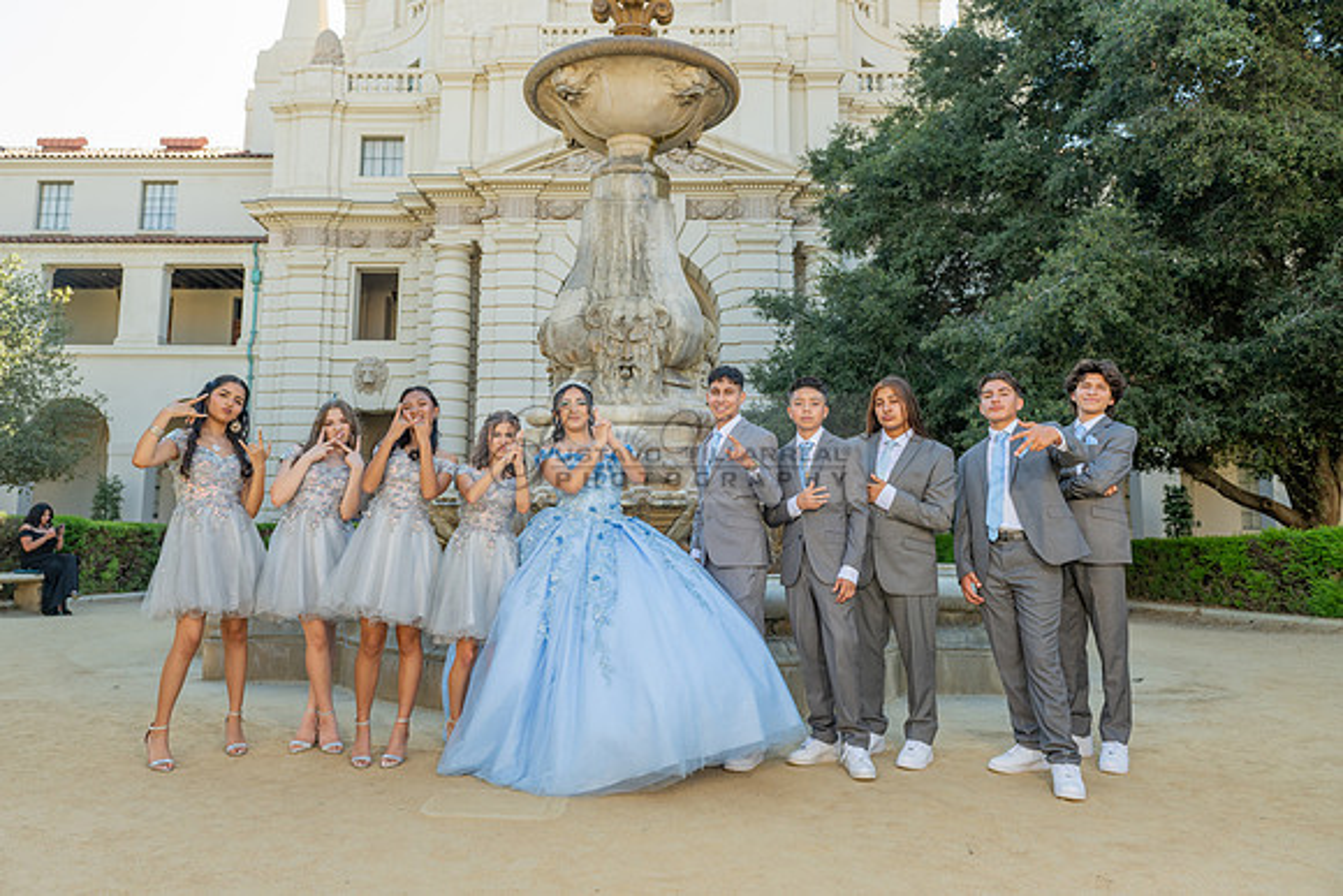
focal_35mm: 26
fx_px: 978
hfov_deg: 68.8
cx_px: 610
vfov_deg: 49.2
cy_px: 407
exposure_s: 1/200
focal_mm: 24
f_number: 5
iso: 200
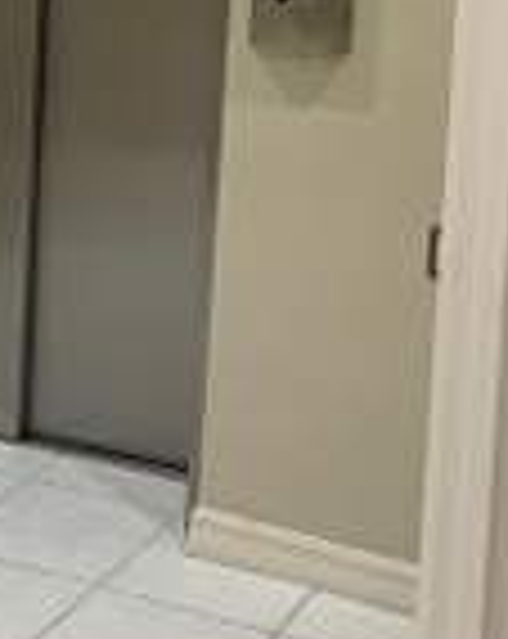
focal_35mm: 86
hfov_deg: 17.8
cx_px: 256
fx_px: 1621
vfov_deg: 21.5
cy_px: 0
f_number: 1.6
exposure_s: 1/60
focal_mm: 4.2
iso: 200
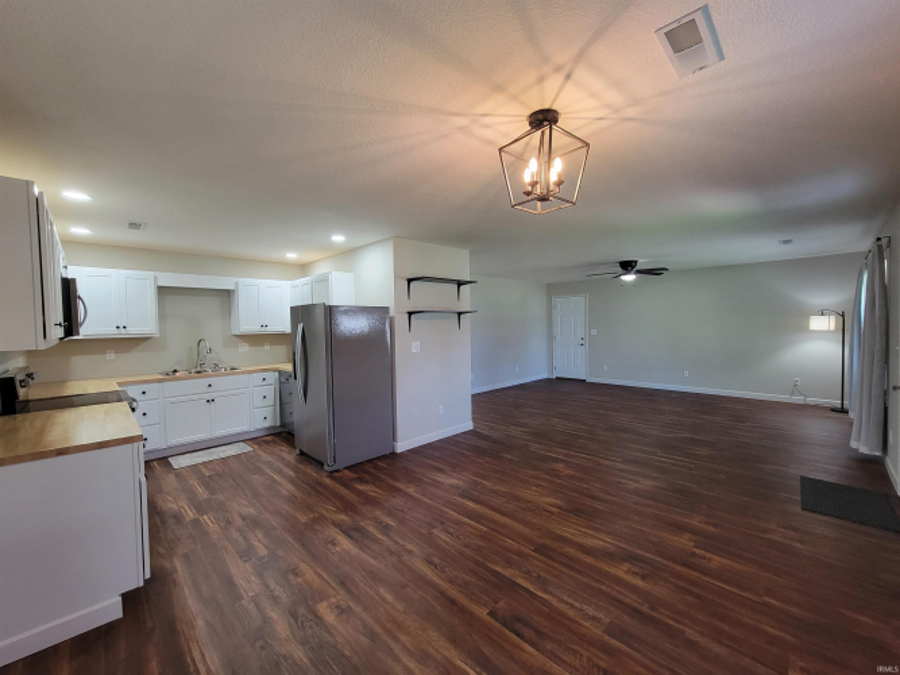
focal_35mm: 13
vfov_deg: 89.9
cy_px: 338
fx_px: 338
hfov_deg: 106.2
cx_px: 450
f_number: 2.2
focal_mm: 2.2
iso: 250
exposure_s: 1/60
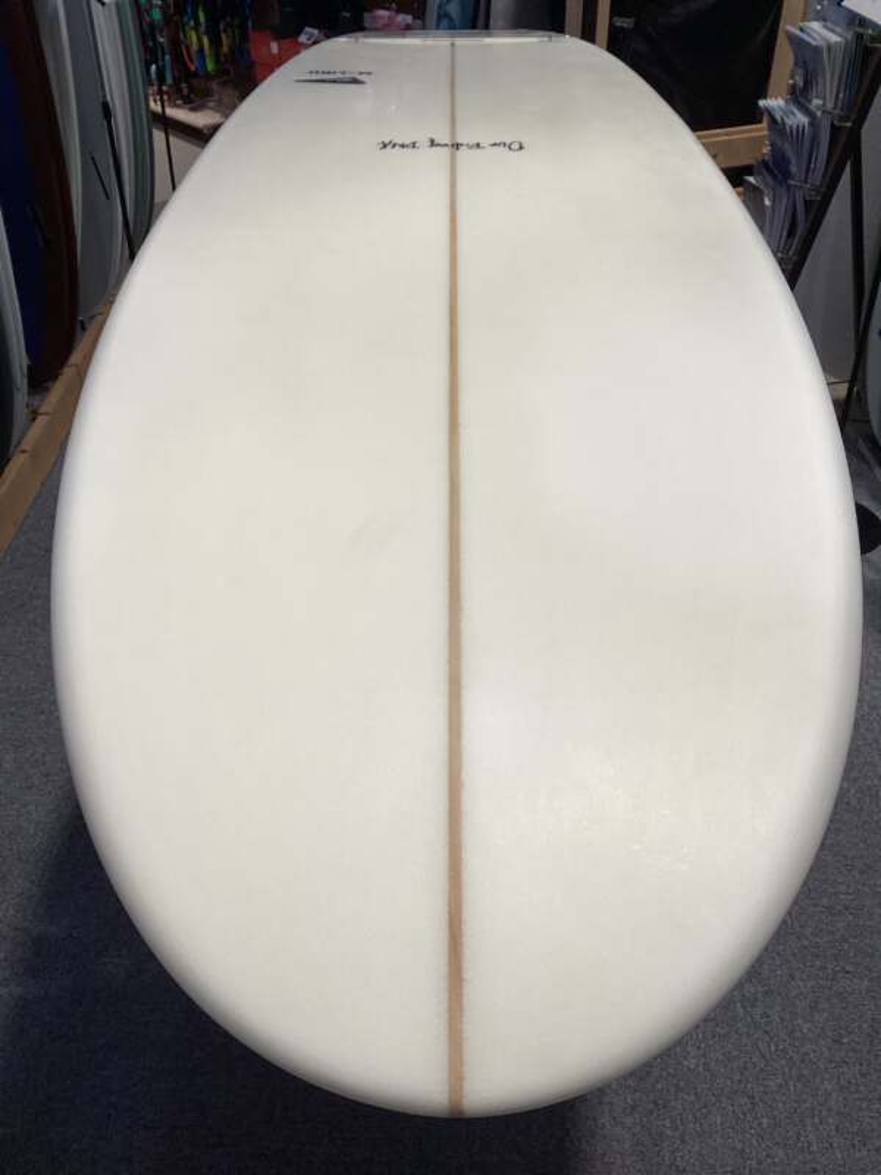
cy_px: 588
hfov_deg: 45.4
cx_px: 440
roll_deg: +1.1
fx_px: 1052
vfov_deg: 58.4
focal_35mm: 31
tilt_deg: -36.2
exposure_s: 1/120
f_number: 2.4
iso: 40
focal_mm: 3.3
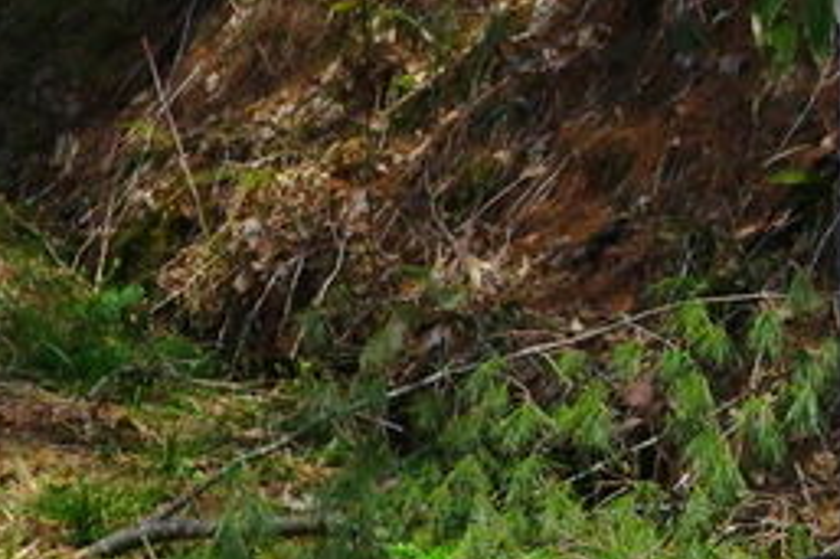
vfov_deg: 10.7
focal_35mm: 127
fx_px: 2961
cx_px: 1002
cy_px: 74
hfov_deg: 15.6
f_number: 7.1
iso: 5000
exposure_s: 1/3200
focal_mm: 26
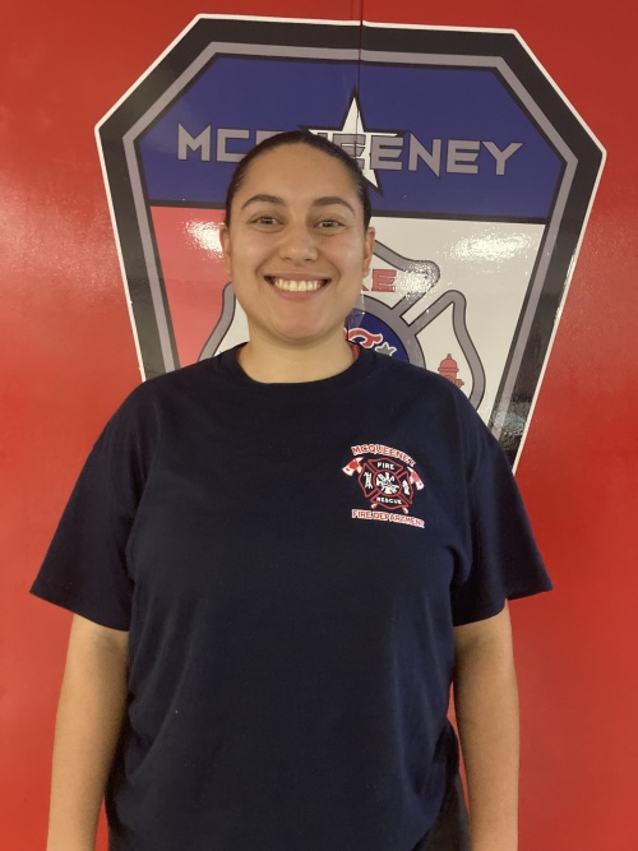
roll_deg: -3.5
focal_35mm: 28
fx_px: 688
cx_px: 319
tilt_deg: -7.5
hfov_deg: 49.7
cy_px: 426
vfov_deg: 63.5
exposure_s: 1/30
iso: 500
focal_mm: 3.99
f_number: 1.8
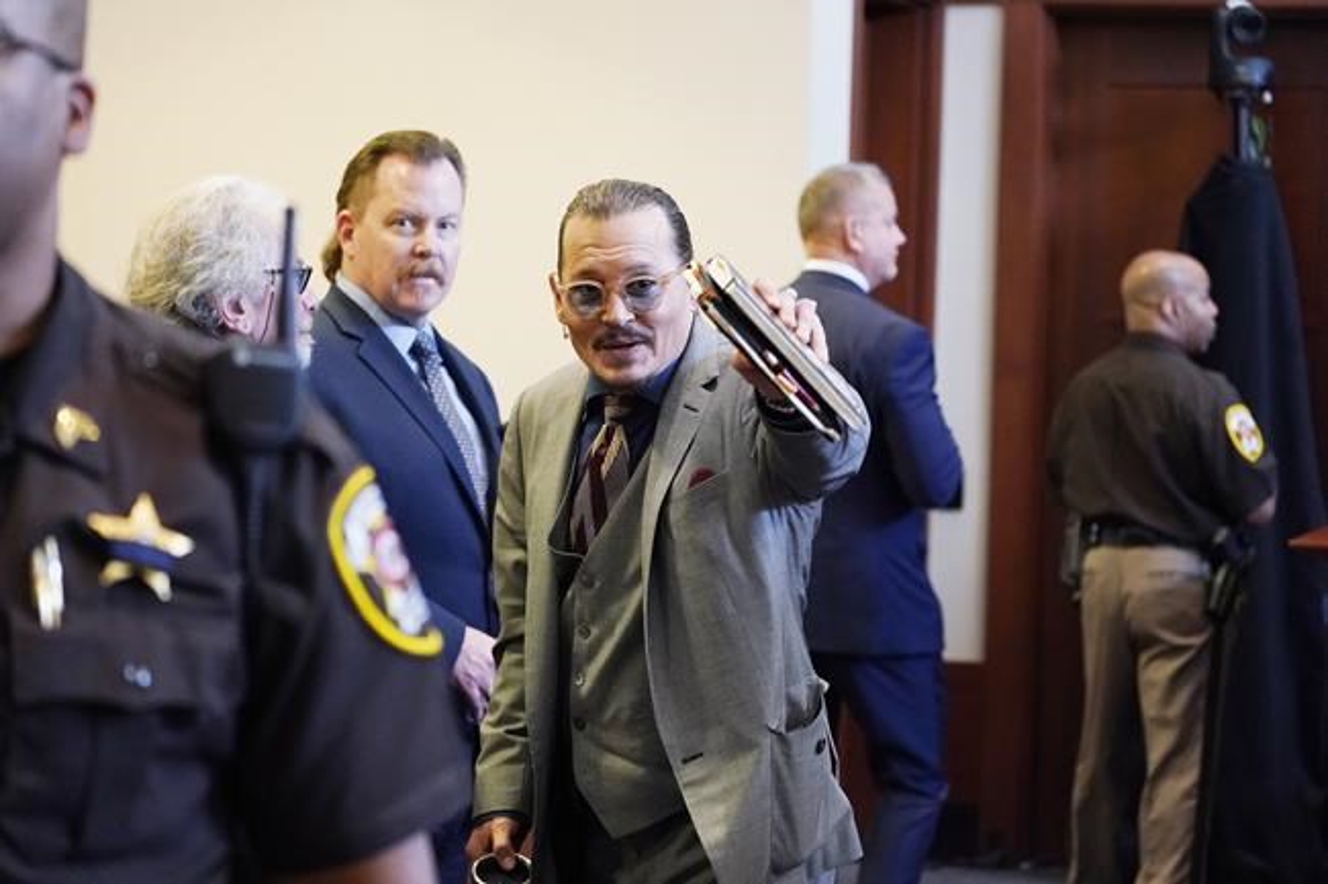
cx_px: 664
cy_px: 442
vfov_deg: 13.7
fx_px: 3688
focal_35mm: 100
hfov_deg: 20.4
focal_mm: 100
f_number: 4.5
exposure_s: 1/200
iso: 6400
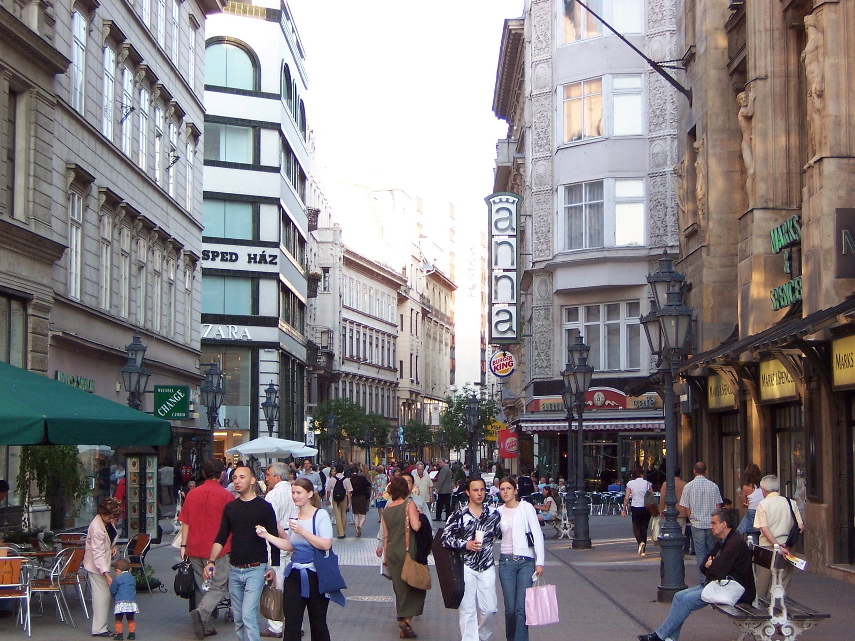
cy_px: 320
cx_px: 428
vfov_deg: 20.2
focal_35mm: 73
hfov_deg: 26.7
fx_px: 1803
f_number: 4.3
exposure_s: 1/125
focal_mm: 12.1
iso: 140
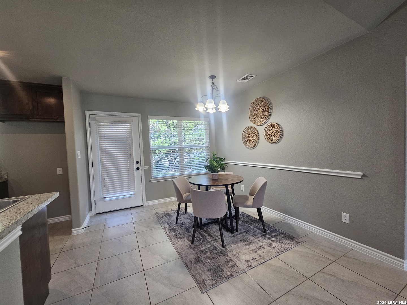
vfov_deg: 89.9
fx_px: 153
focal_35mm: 13
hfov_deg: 106.2
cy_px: 152
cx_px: 204
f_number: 2.2
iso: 64
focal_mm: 2.2
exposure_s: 1/60
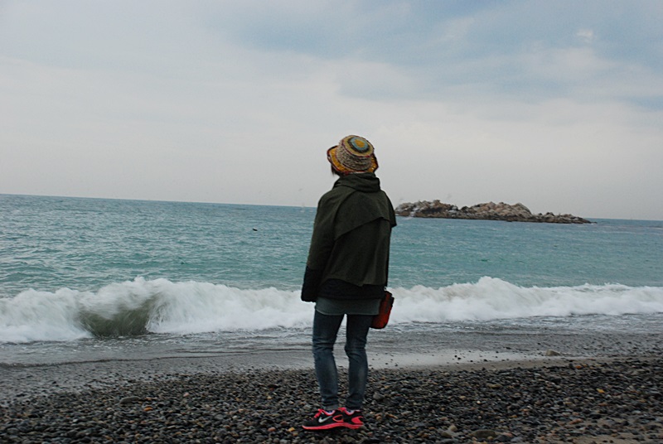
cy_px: 222
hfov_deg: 37.8
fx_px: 968
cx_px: 332
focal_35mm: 52
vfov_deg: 25.8
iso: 560
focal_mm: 35
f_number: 6.3
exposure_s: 1/30
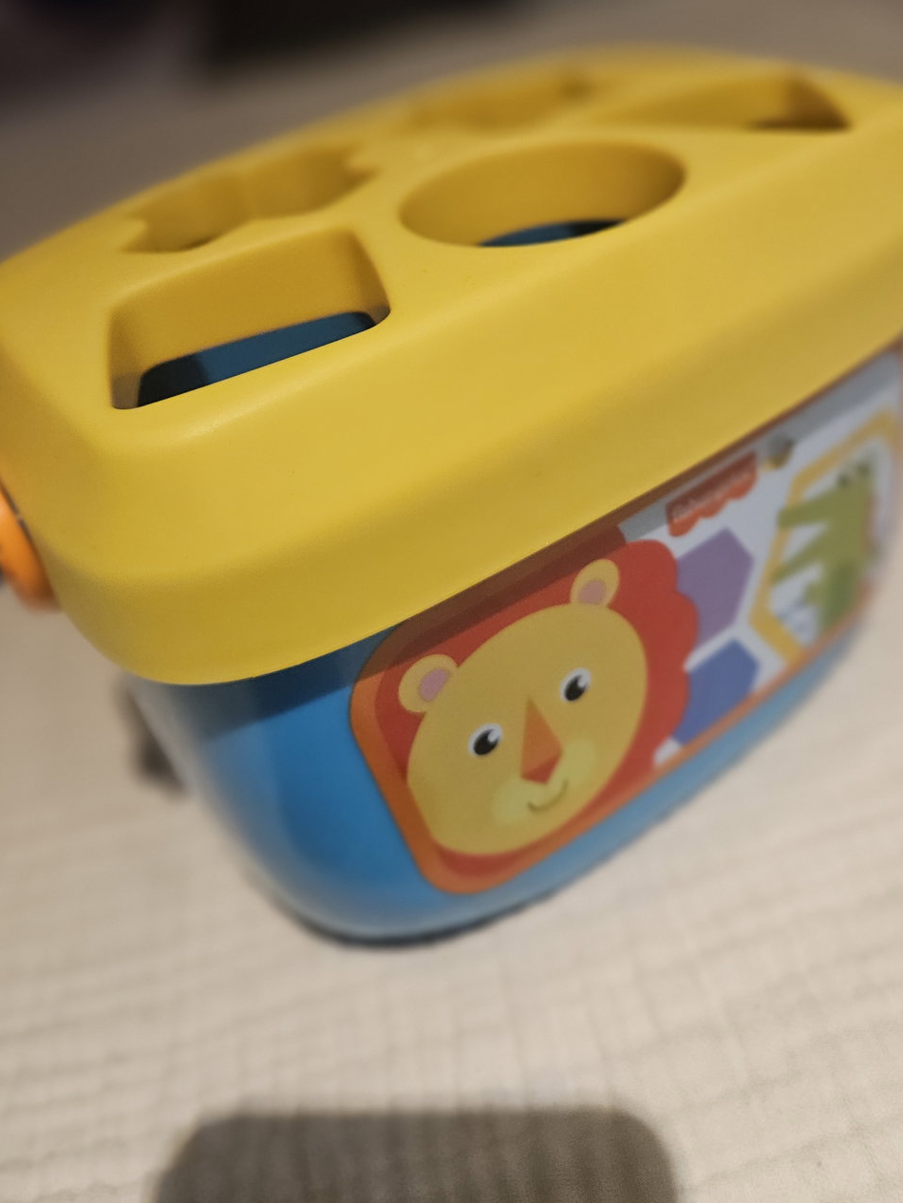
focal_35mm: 30
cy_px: 434
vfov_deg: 59.0
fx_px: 1043
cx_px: 458
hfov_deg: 46.8
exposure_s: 1/100
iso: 400
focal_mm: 5.4
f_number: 1.8
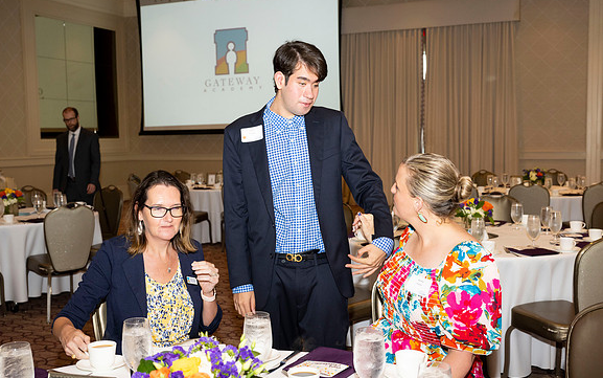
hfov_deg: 47.2
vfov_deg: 30.6
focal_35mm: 42
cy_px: 195
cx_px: 301
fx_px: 690
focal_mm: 41
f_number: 5.6
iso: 1000
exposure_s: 1/80
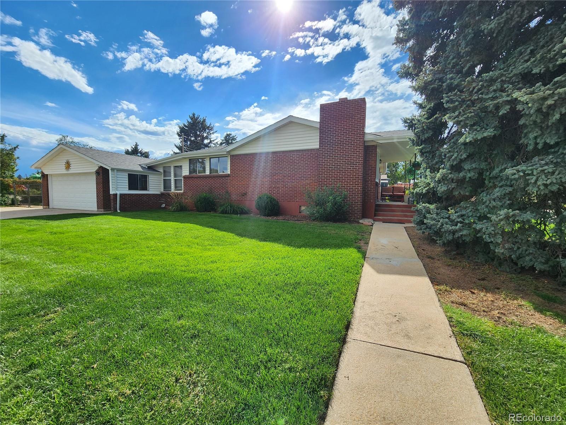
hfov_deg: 106.2
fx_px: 213
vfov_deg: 89.9
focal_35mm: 13
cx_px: 283
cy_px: 212
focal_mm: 2.2
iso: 50
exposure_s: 1/2805
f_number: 2.2
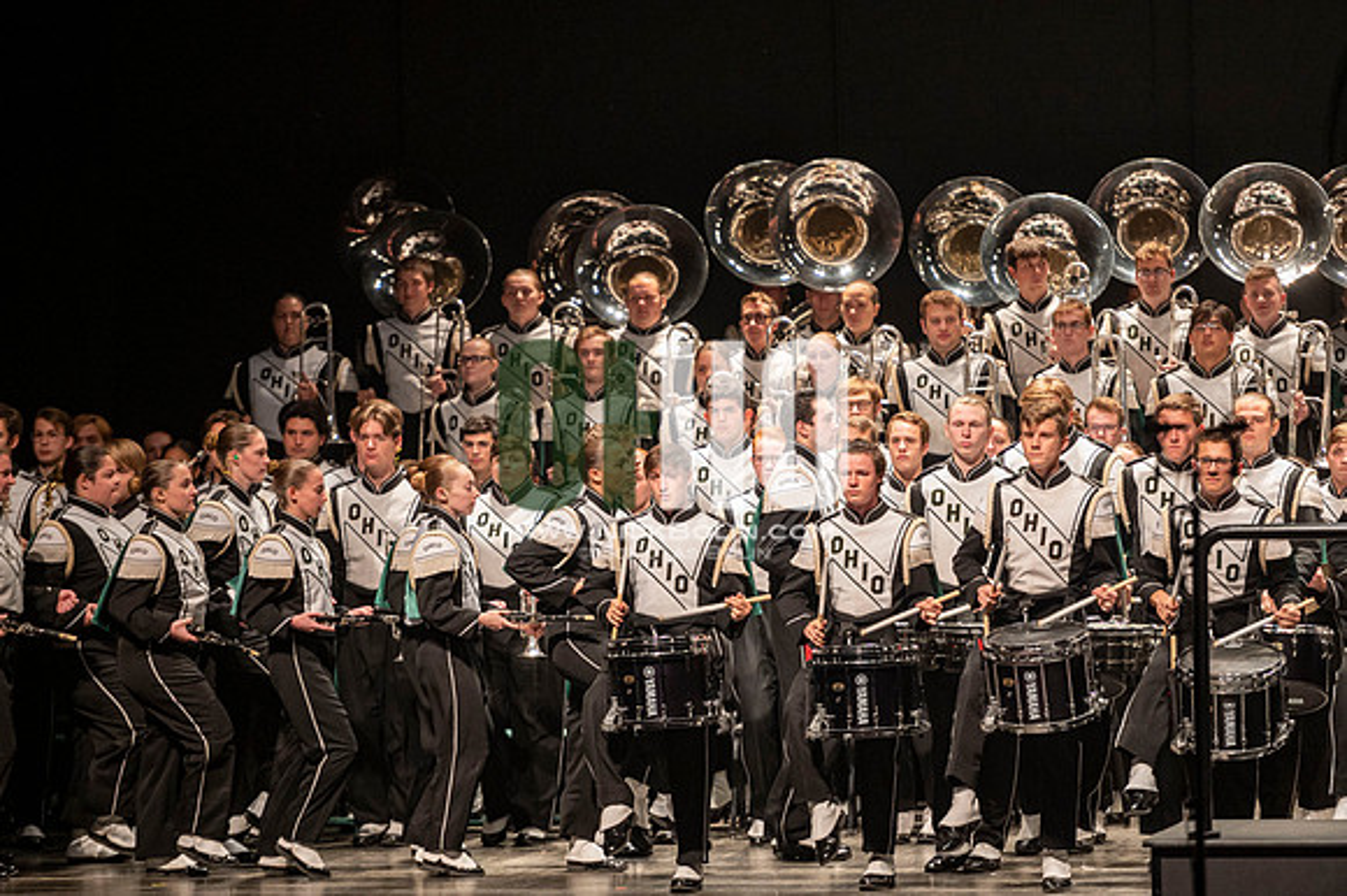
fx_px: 7292
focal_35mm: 195
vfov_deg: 7.0
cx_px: 674
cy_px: 448
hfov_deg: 10.6
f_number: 2.8
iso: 2500
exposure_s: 1/500
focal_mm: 195
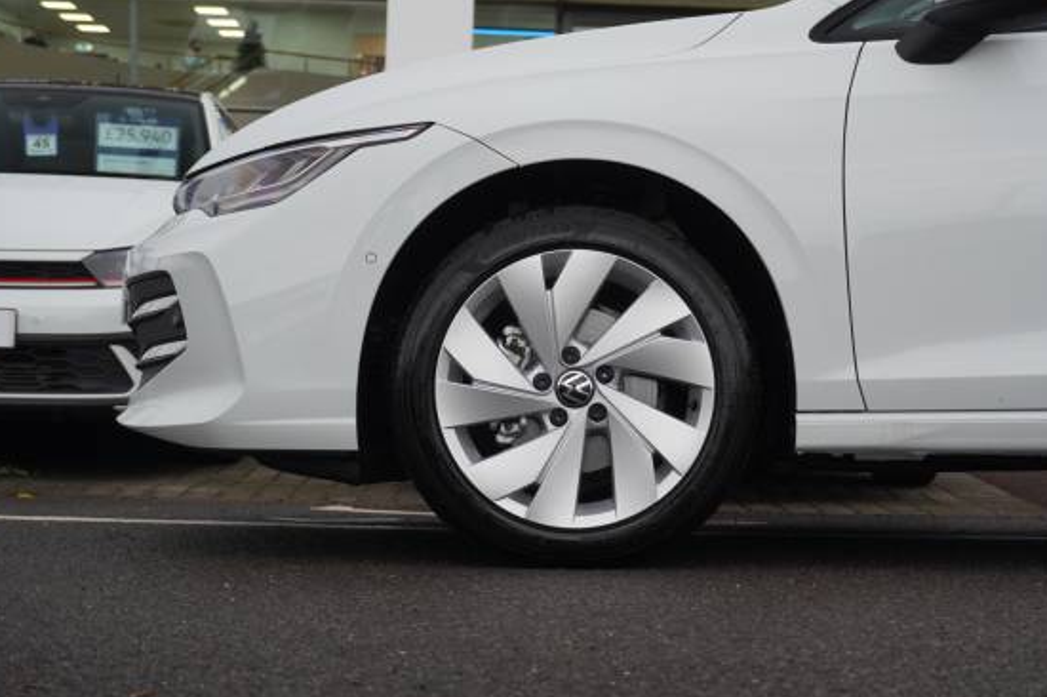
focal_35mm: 72
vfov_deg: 19.0
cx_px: 584
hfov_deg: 28.2
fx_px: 2081
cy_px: 310
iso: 500
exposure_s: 1/80
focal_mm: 41
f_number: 5.6
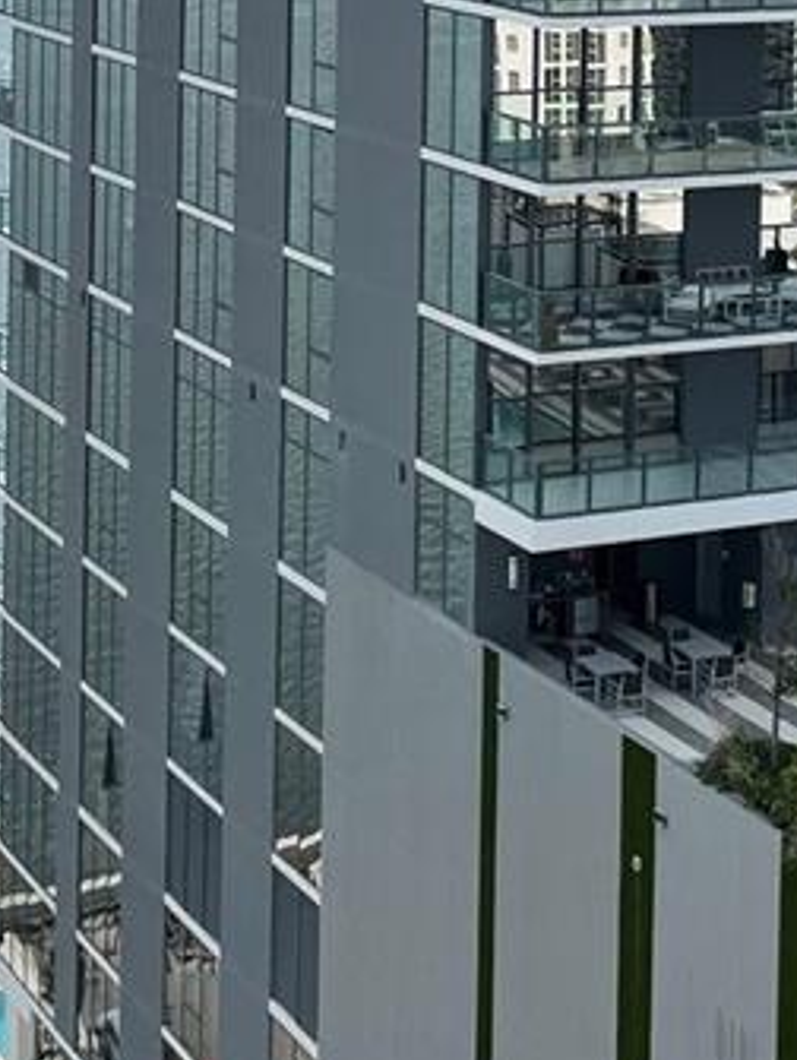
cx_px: 497
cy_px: -184
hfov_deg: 15.9
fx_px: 2850
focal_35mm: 93
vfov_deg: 19.9
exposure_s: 1/6135
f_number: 1.6
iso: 32
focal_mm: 4.2
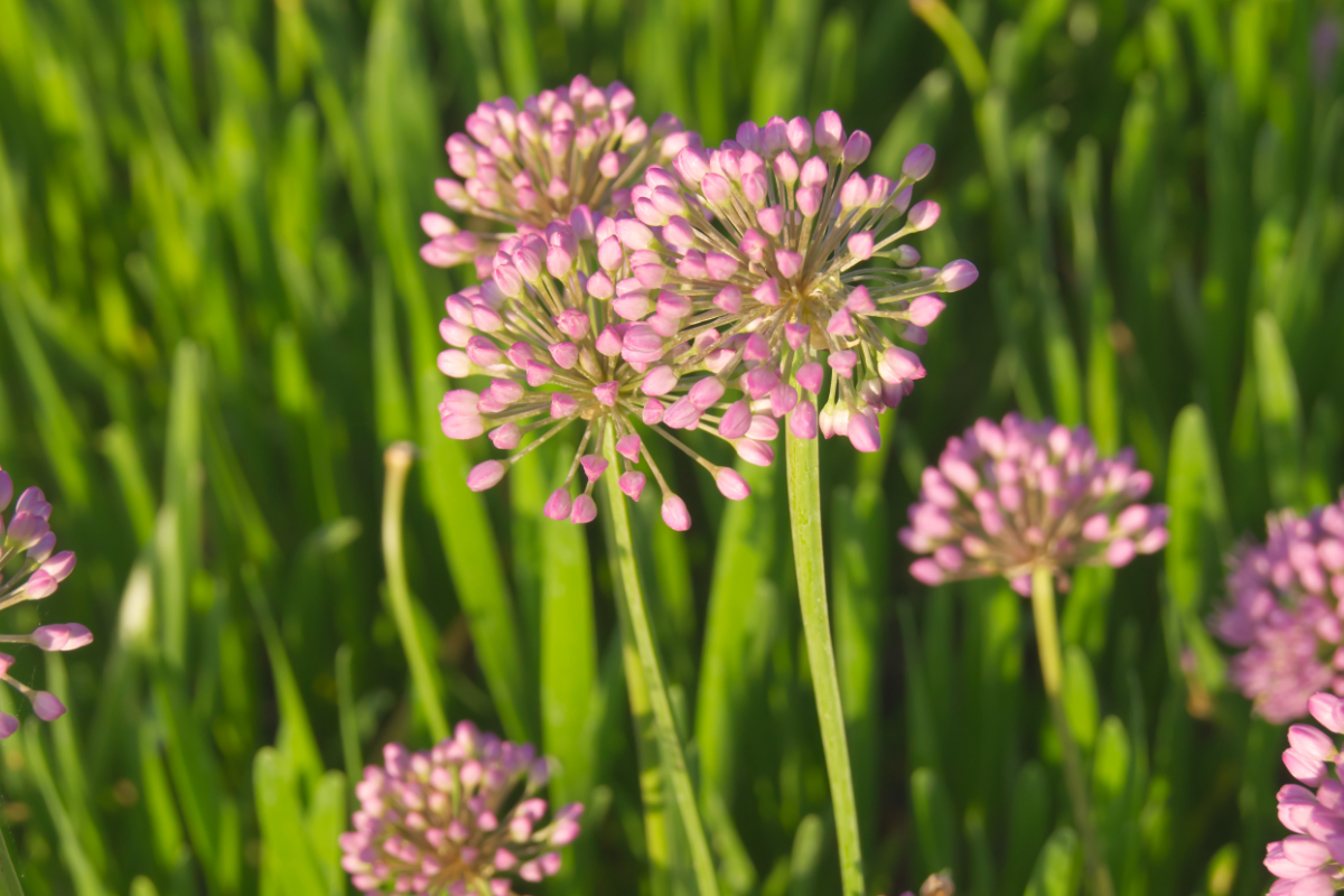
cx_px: 672
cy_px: 448
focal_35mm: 82
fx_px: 3080
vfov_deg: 16.6
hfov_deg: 24.6
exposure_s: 1/320
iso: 800
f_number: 10
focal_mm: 55
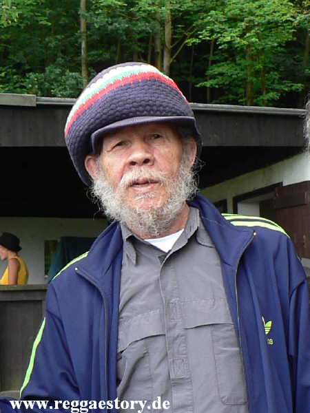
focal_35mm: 35
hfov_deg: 40.7
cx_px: 155
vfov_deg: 52.6
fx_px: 418
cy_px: 206
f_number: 2.8
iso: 64
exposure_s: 1/80
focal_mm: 6
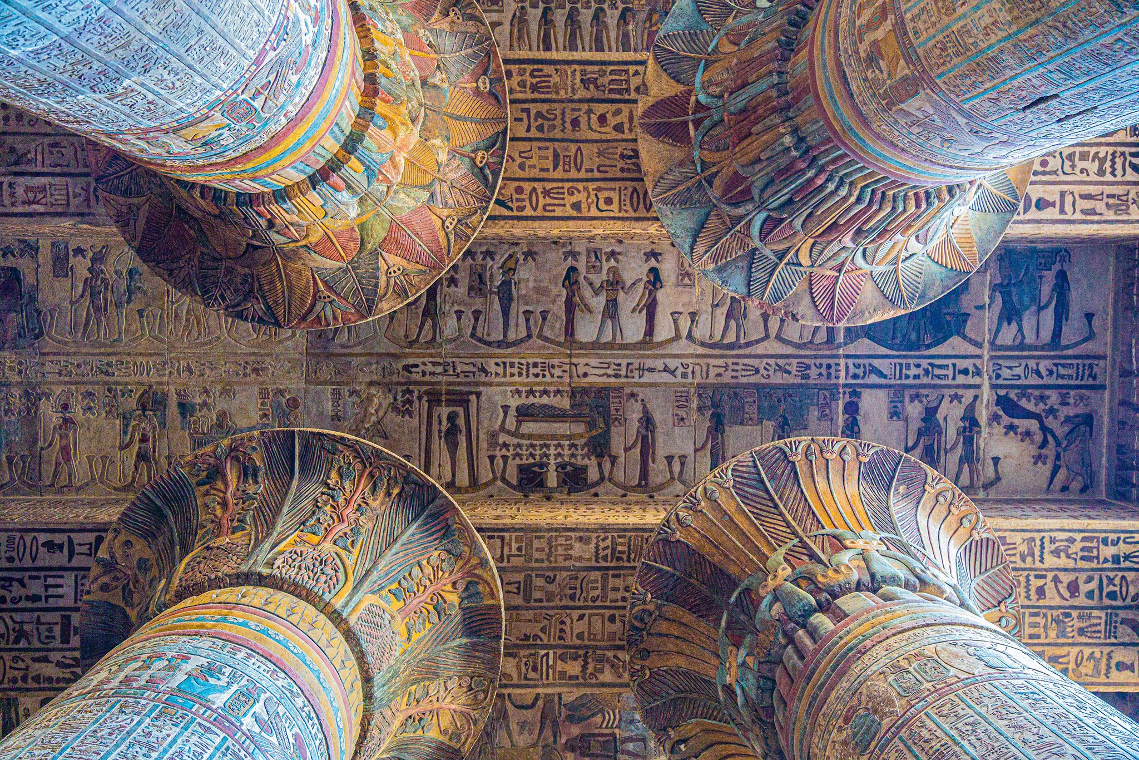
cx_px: 570
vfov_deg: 40.0
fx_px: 1044
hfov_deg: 57.2
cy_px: 380
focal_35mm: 33
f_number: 2.8
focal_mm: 22
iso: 4000
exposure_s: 1/160
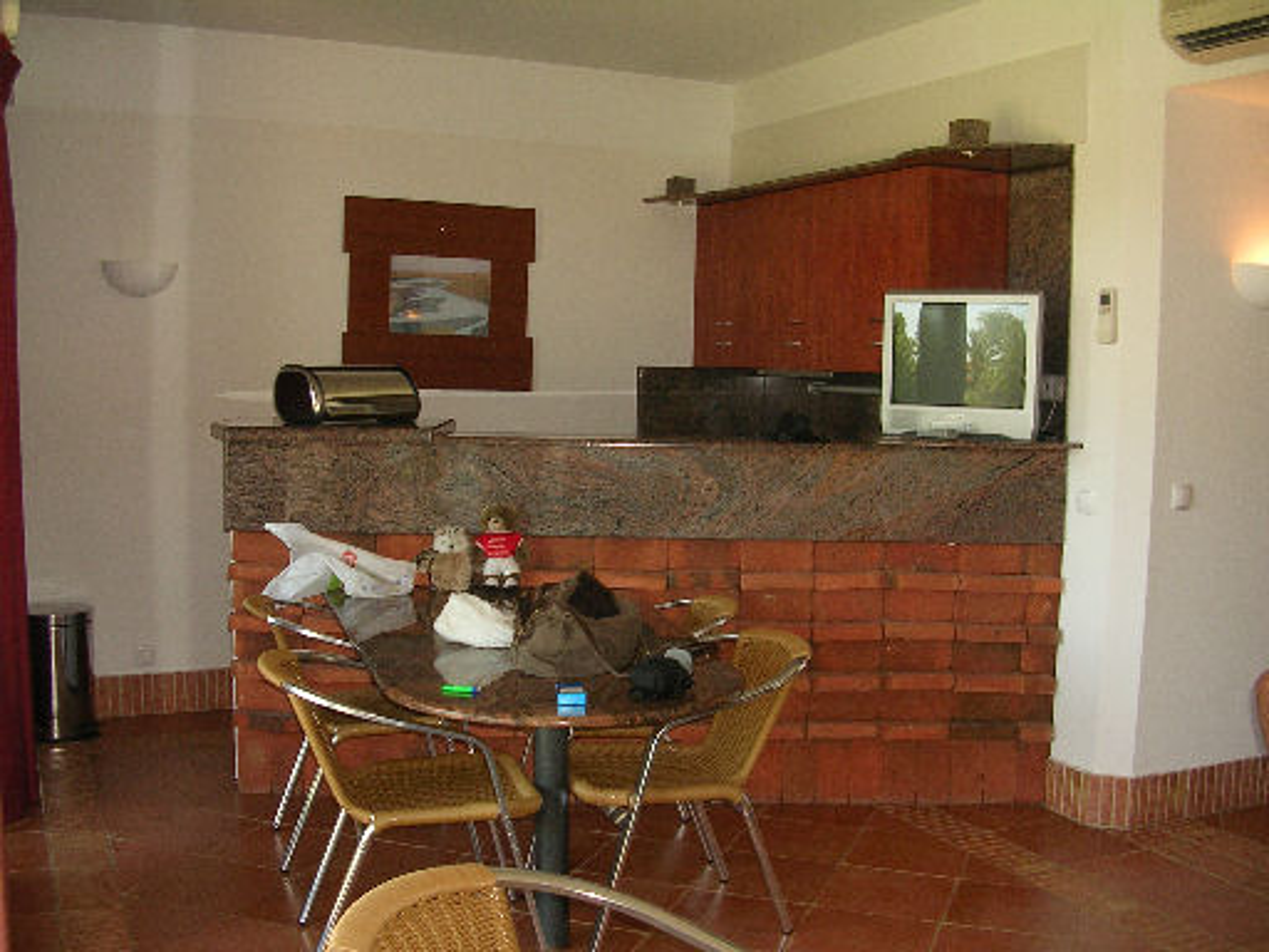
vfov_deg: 37.7
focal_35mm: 38
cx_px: 634
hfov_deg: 49.0
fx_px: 1393
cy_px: 476
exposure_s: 1/60.1
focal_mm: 5.8
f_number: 2.8
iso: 75
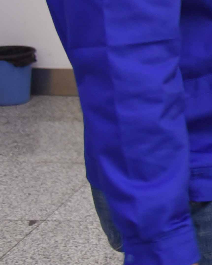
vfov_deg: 12.8
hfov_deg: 8.3
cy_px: -46
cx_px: 705
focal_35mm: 147
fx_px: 1153
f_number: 3.5
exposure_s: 1/60
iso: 1250
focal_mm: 28
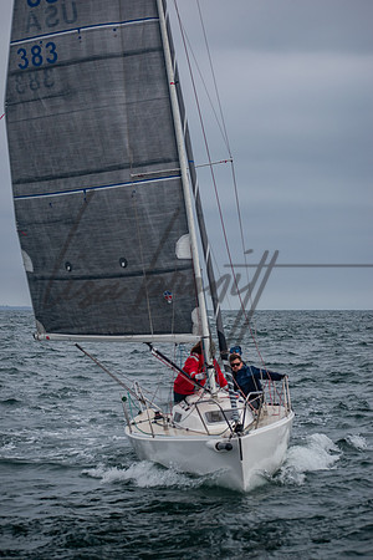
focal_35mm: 128
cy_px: 280
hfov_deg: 10.8
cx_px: 186
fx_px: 1981
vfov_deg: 16.1
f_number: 5.6
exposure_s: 1/1250
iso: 400
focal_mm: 85
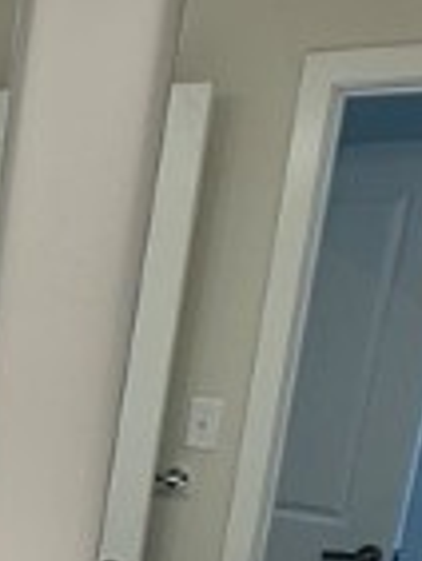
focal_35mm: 76
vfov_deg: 23.6
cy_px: 660
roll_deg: -3.8
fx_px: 1233
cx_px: -307
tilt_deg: -14.9
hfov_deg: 16.6
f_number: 2.2
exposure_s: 1/120
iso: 80
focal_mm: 2.22
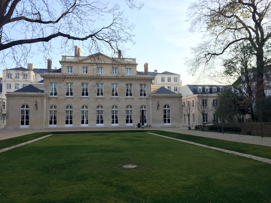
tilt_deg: +3.8
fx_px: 227
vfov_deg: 48.2
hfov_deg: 61.7
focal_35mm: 29
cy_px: 102
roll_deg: -0.7
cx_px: 136
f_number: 2.2
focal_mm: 4.15
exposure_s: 1/329
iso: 32
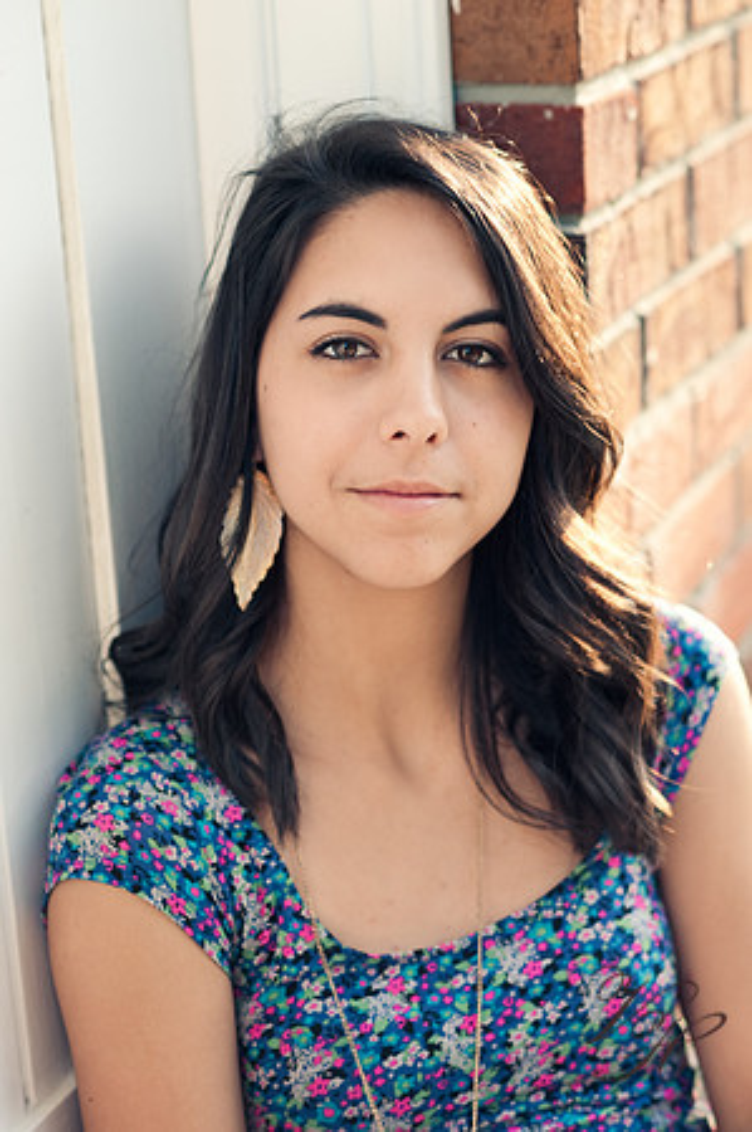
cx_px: 376
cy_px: 566
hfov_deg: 16.0
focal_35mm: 85
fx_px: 2669
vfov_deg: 23.9
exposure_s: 1/125
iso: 200
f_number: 3.2
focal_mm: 85
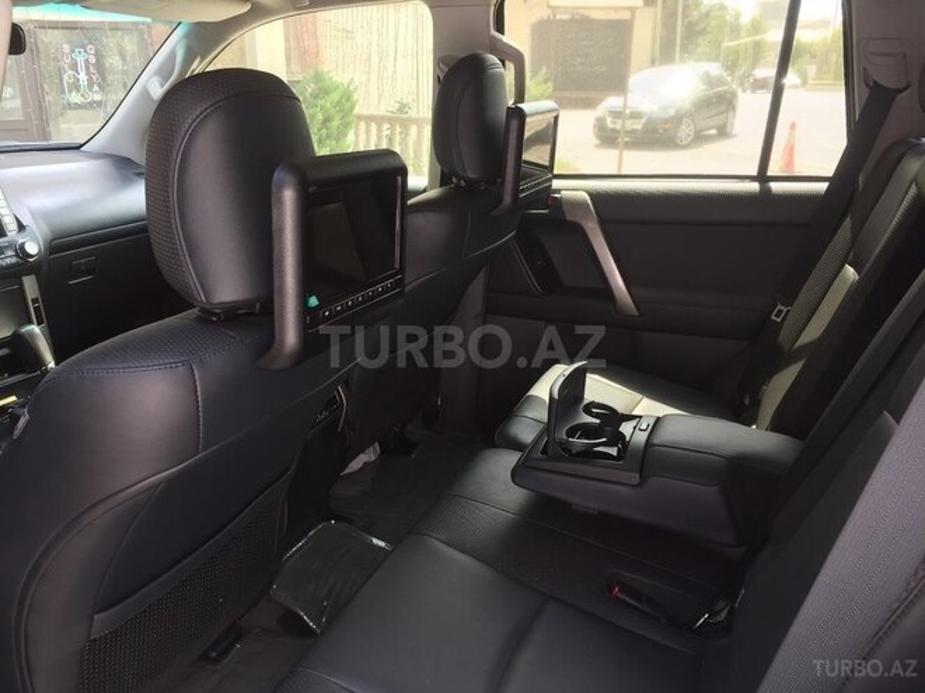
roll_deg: -1.6
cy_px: 346
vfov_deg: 48.2
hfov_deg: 61.7
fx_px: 775
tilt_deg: -17.5
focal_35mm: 29
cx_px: 462
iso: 50
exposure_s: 1/100
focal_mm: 4.15
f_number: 2.2
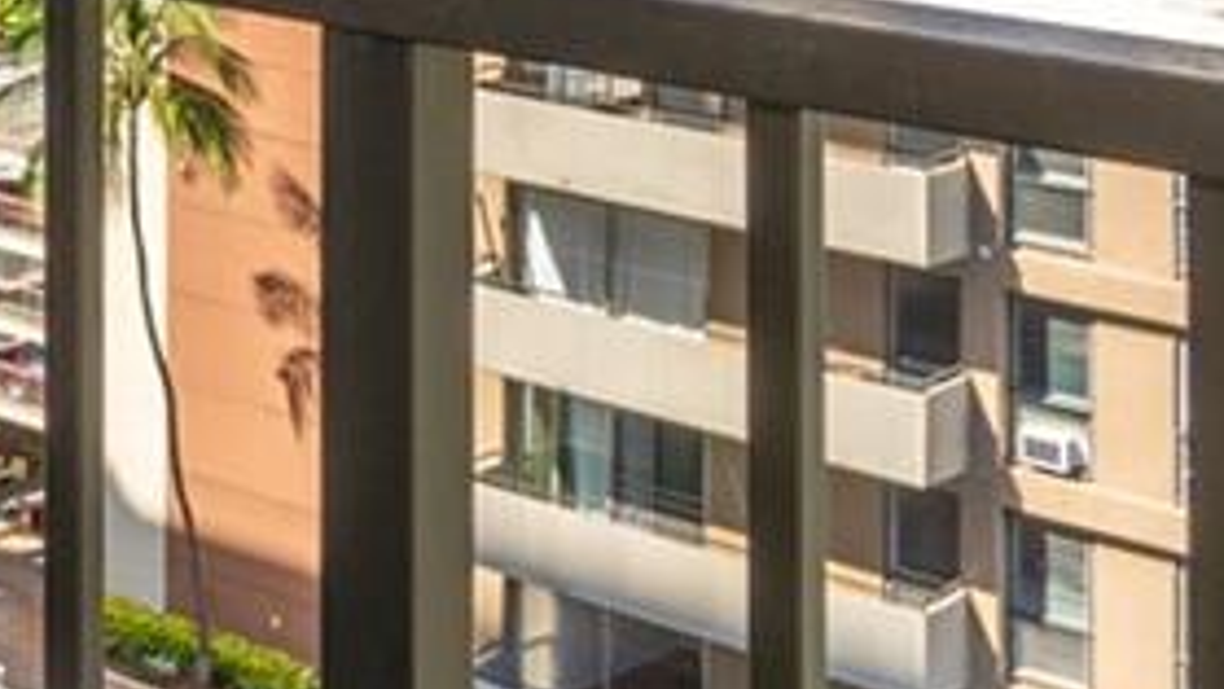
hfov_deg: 17.5
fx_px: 3116
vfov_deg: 11.5
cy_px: -645
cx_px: -1044
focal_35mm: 96
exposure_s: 1/250
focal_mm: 16
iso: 160
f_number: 8
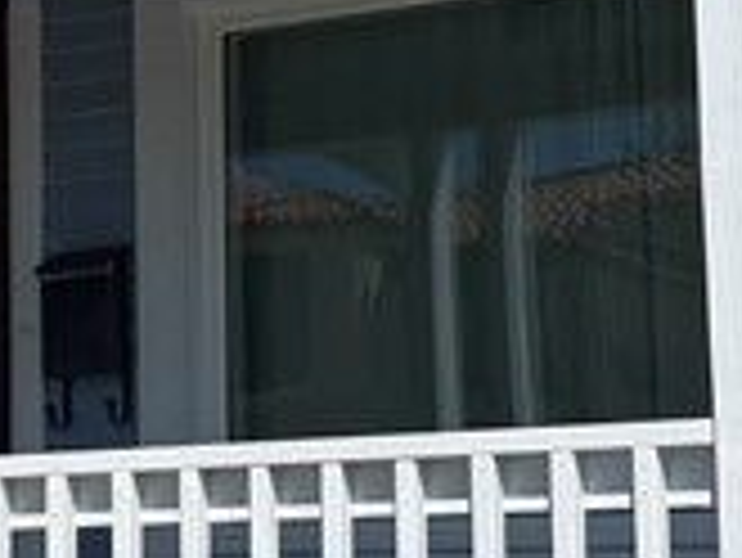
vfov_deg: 10.0
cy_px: 153
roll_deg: +0.5
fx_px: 3196
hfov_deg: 13.1
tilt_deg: +9.2
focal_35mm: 149
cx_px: 0
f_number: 1.78
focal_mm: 6.76
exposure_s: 1/7353
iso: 80
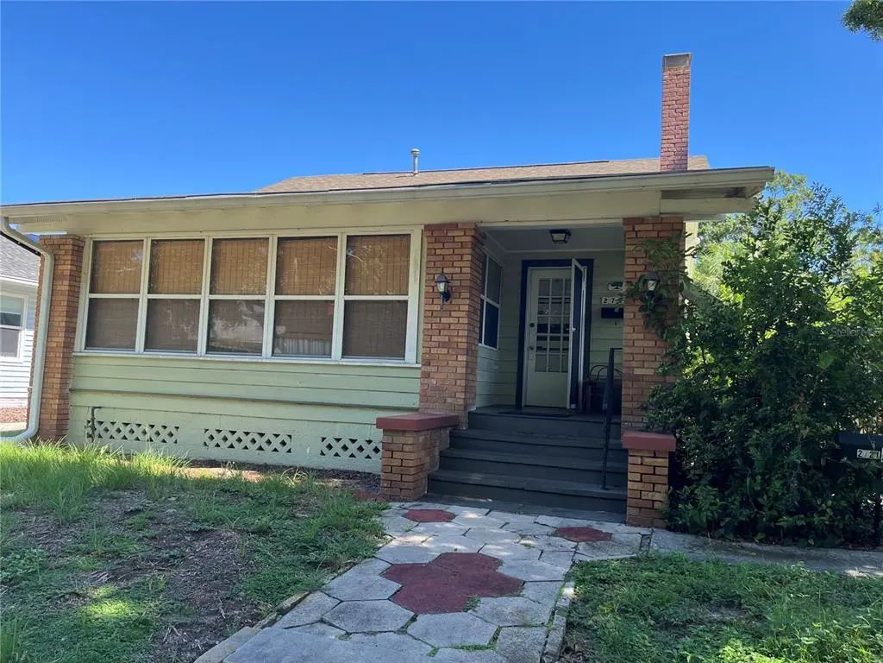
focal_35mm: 26
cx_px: 442
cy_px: 332
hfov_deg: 67.3
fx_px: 663
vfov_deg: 53.1
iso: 50
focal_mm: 5.1
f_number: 1.6
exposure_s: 1/804
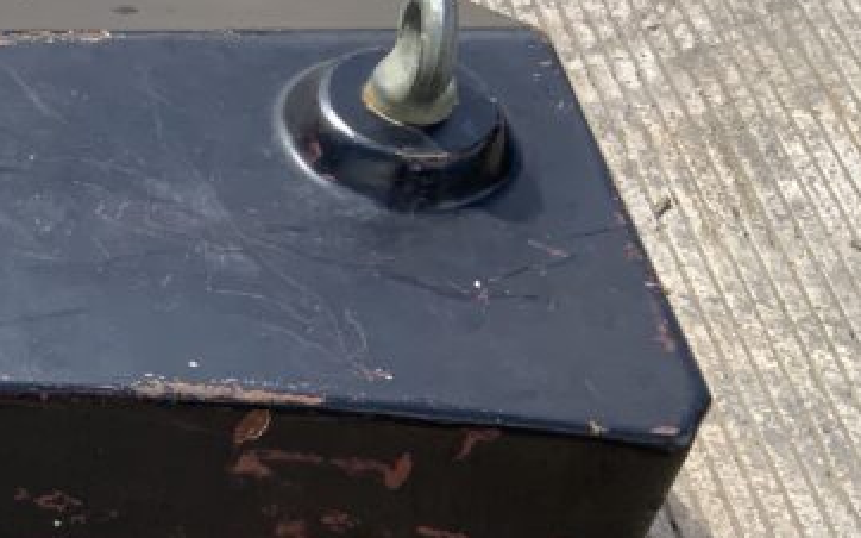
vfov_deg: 15.0
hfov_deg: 21.8
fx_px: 2041
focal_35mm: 87
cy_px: 295
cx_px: -214
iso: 16
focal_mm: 3
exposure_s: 1/1055
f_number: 1.8
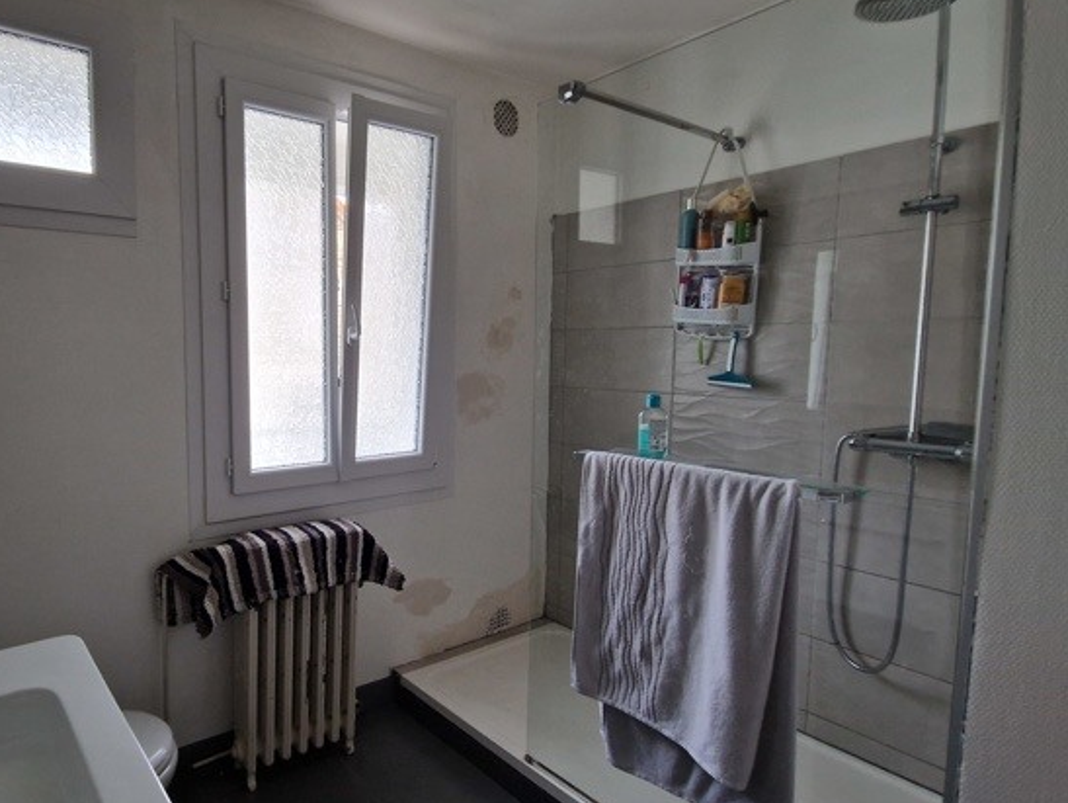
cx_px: 351
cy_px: 397
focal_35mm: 19
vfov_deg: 68.7
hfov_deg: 81.6
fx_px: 587
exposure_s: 1/33
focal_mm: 2.2
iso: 400
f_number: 2.2
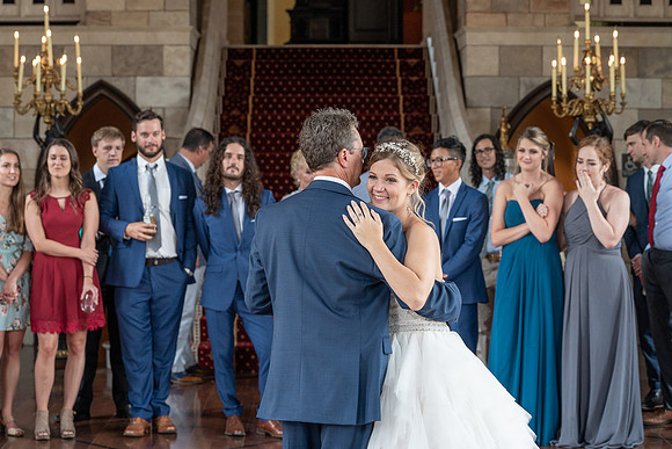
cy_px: 214
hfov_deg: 23.7
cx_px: 323
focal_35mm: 86
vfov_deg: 15.9
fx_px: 1601
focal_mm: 80
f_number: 5
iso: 1000
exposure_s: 1/250
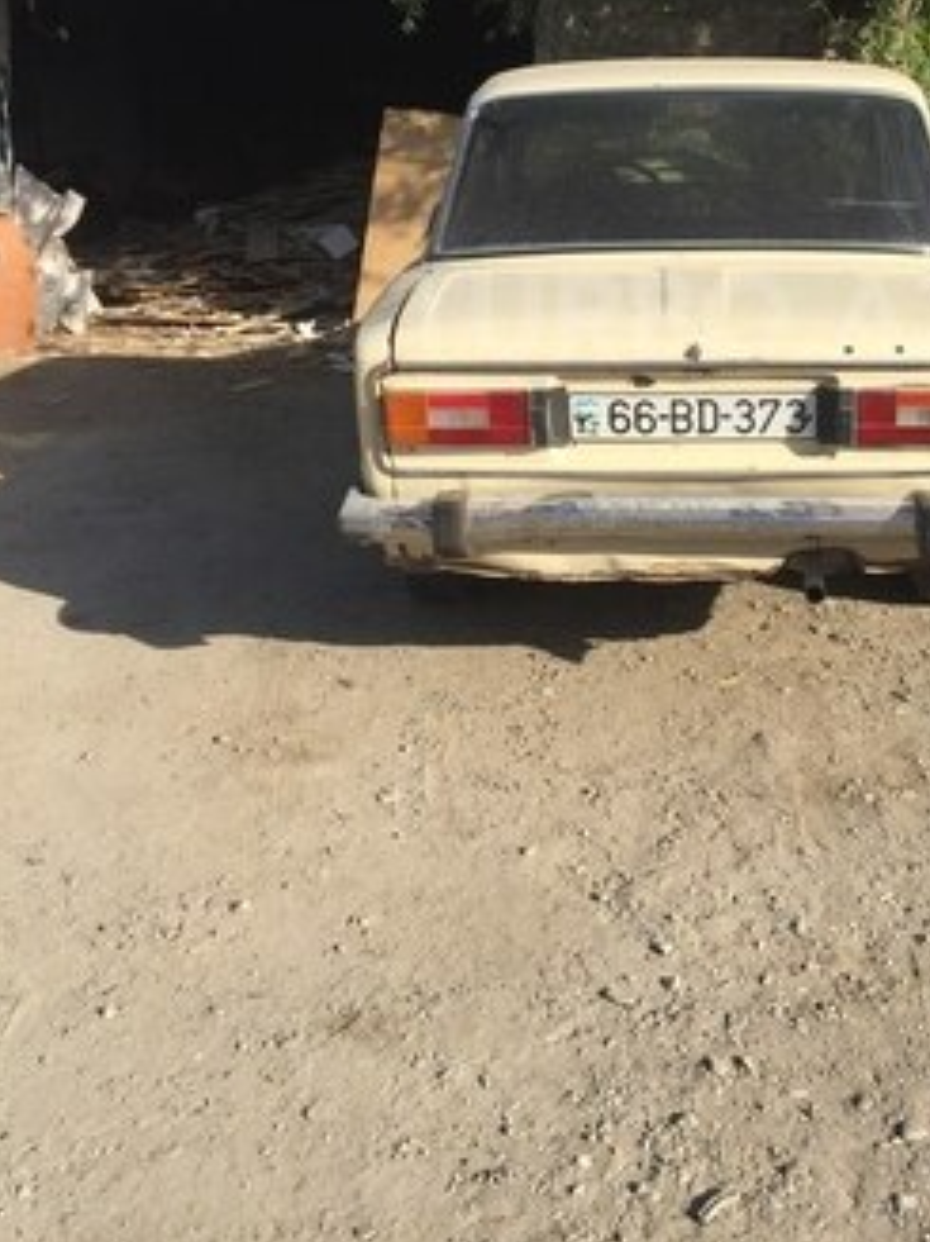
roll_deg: -3.4
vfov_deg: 41.7
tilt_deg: -11.6
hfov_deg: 32.3
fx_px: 1577
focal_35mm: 44
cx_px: 691
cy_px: 315
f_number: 2.2
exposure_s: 1/1582
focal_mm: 4.15
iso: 32
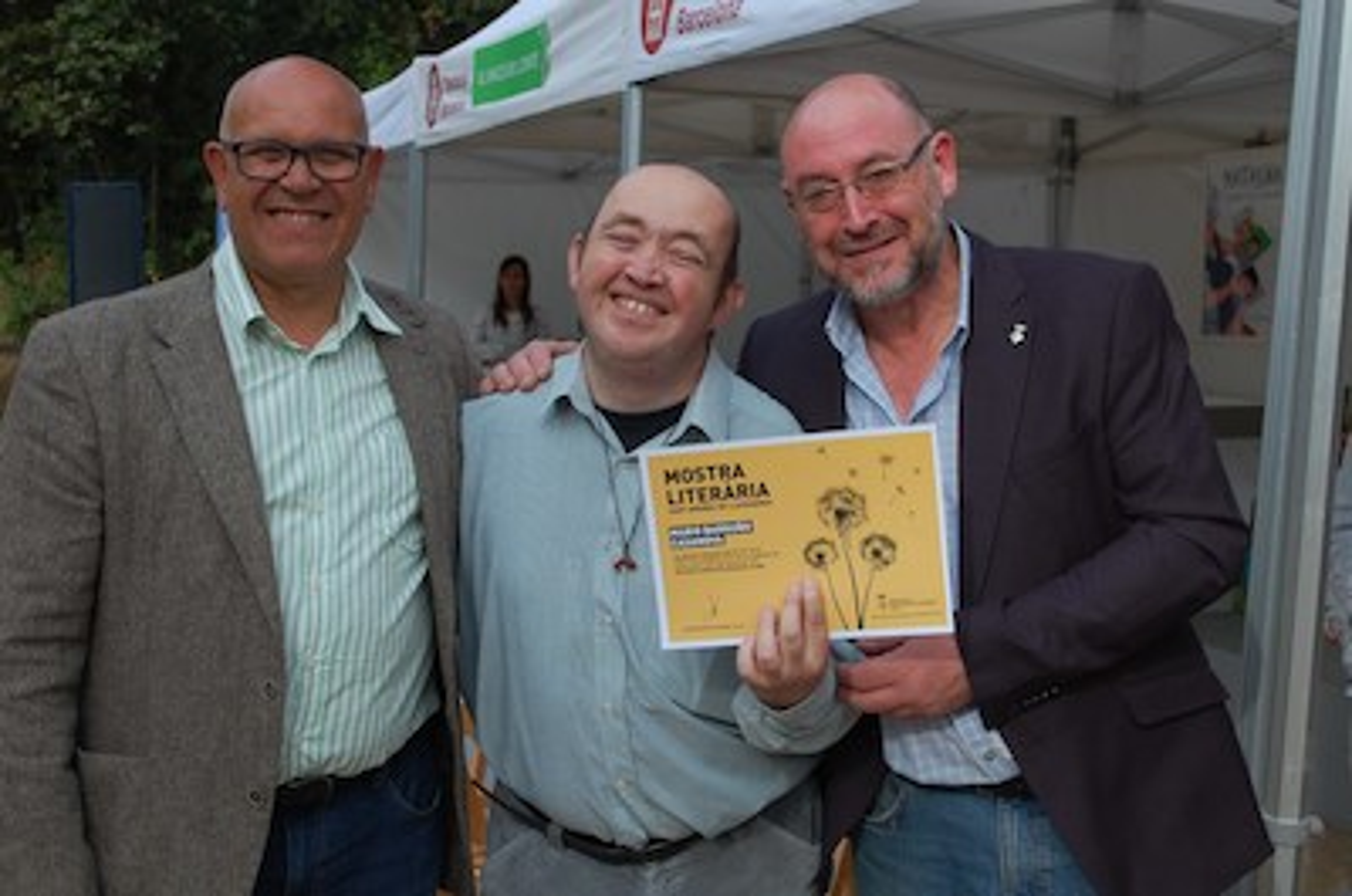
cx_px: 676
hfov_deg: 37.9
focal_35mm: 52
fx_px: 1968
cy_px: 448
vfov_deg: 25.6
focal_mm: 35
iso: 200
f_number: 7.1
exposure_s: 1/200
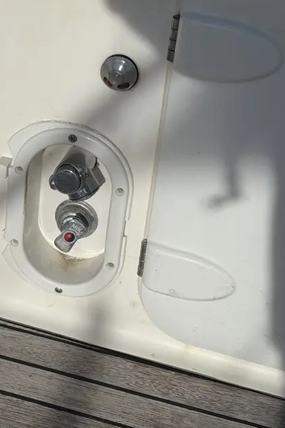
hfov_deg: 16.1
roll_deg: -2.5
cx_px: -39
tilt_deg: -37.5
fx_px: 974
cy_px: 189
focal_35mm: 82
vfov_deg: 24.7
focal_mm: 6.76
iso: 50
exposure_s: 1/11364
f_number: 1.78
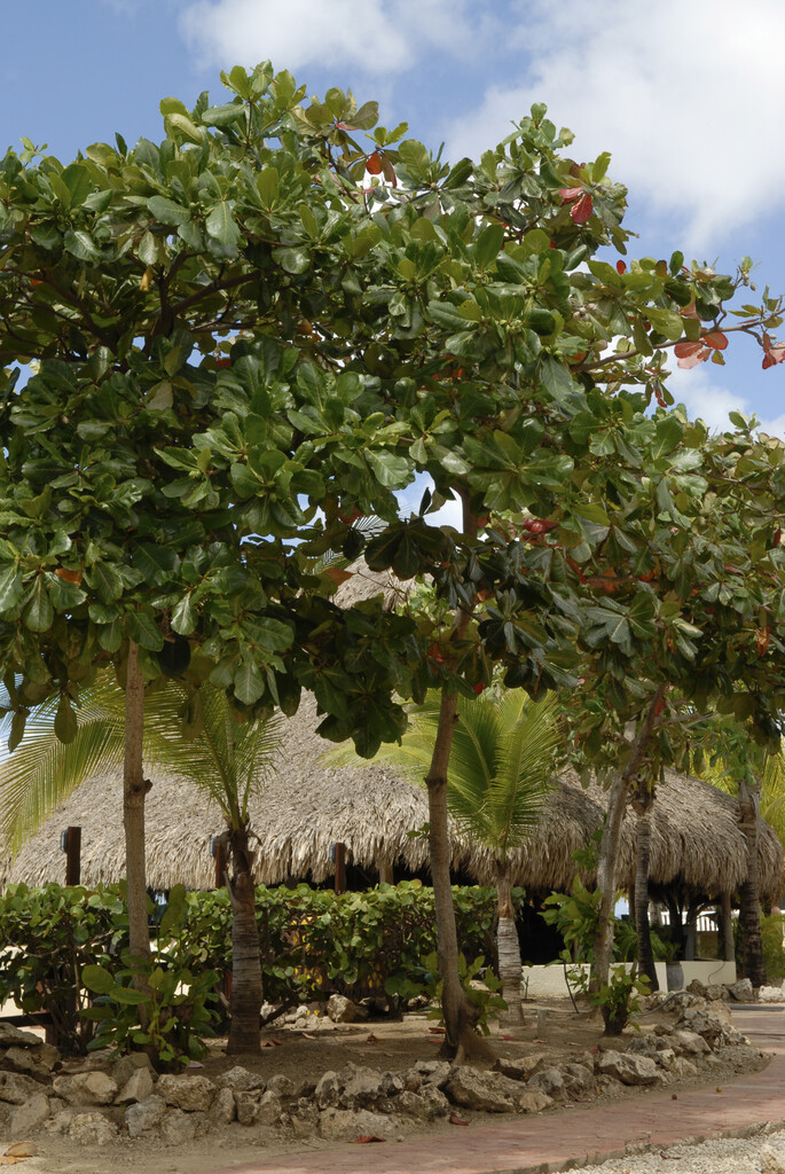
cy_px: 587
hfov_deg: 23.8
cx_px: 392
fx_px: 1860
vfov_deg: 35.0
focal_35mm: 57
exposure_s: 1/60
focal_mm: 38
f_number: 11
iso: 100
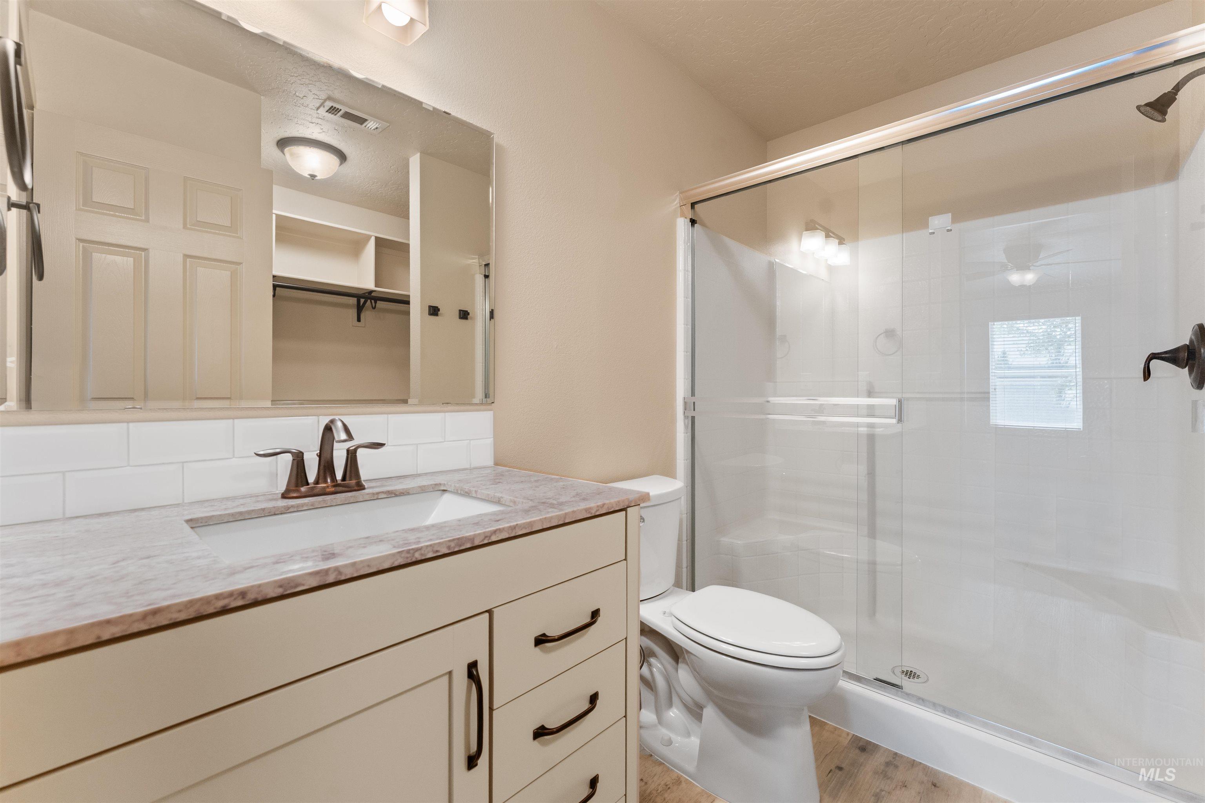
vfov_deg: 81.2
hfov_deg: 104.3
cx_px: 602
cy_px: 402
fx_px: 469
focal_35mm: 14
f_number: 7.1
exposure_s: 1/13
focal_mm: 14
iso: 400
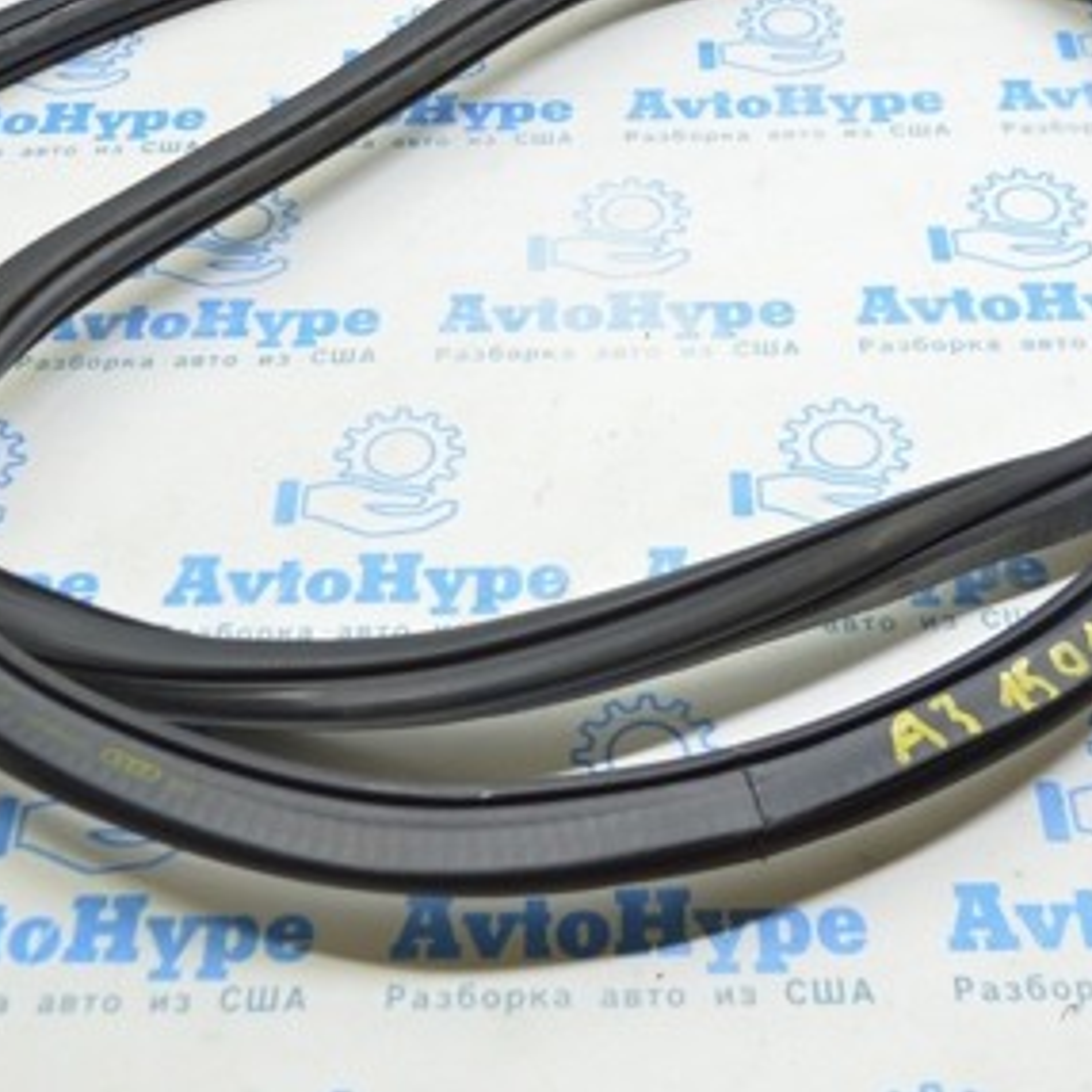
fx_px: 2034
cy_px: 319
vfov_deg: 29.7
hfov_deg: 30.0
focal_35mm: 57
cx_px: 527
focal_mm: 20
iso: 400
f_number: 3.5
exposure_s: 1/40
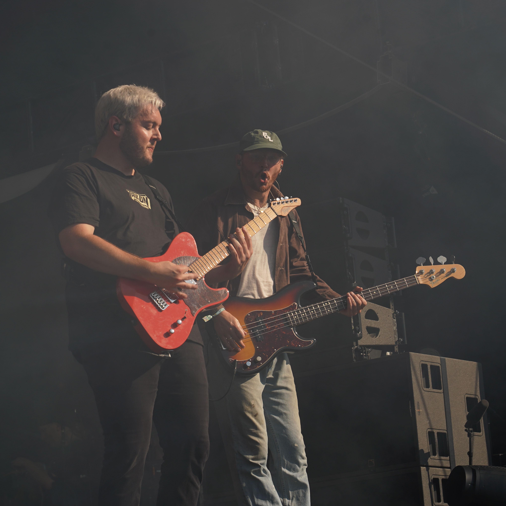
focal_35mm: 134
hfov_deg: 13.0
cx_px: 245
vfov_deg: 13.0
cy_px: 253
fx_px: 2216
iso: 100
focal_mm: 105
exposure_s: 1/500
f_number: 8
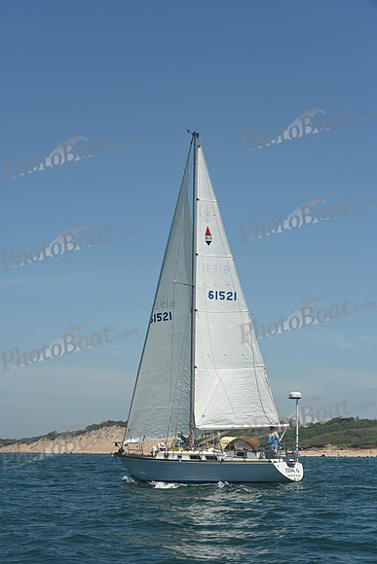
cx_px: 188
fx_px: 1099
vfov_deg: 28.8
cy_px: 282
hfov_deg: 19.5
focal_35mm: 70
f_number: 9
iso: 320
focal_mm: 70
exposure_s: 1/1000
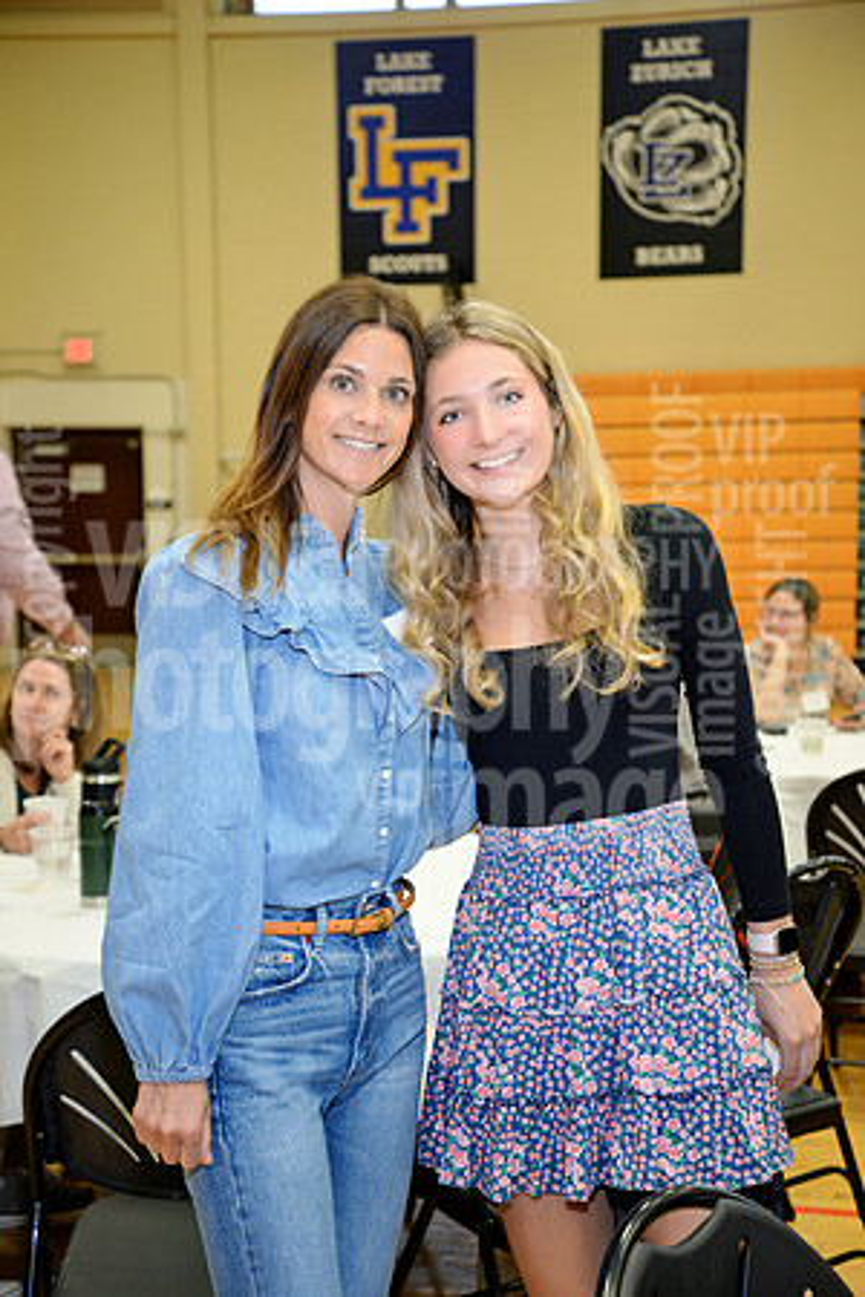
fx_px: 2343
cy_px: 648
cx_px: 432
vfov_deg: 31.0
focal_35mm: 65
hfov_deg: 20.9
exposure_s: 1/125
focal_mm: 65
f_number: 5
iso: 2000
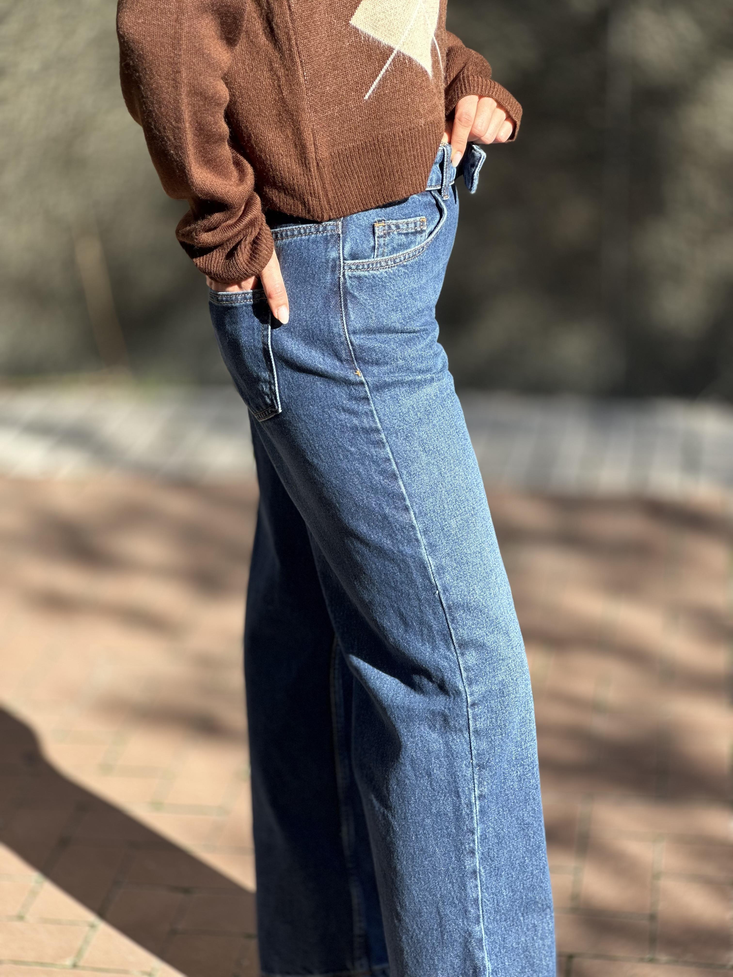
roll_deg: +0.6
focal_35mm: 77
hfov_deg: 19.1
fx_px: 2174
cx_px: 366
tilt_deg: -19.9
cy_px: 488
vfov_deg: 25.3
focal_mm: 9
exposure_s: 1/184
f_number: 2.8
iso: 25
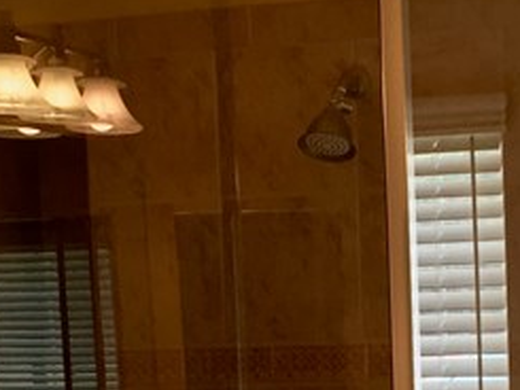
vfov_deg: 12.0
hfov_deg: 16.2
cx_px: 378
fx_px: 1819
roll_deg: +1.6
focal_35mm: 121
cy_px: 445
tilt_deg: -6.4
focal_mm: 4.15
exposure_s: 1/60
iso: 32
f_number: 2.2
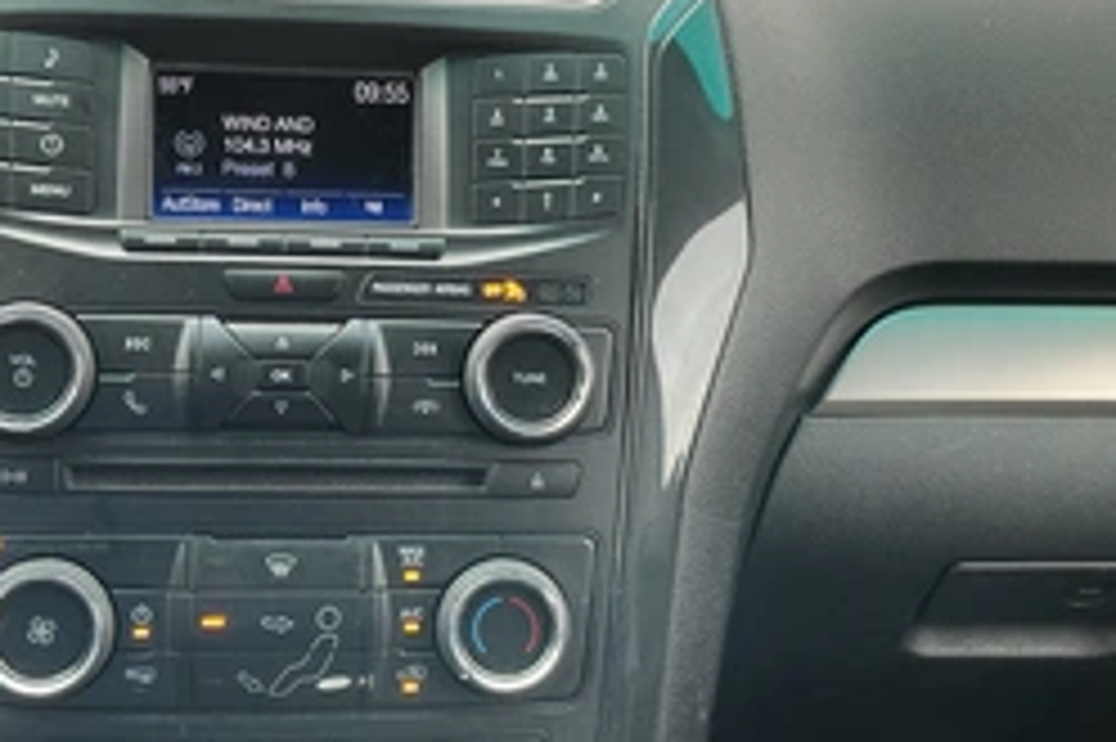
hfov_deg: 41.6
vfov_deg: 28.6
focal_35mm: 47
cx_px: 414
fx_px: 1456
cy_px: 337
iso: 64
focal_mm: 3
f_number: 1.8
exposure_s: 1/117
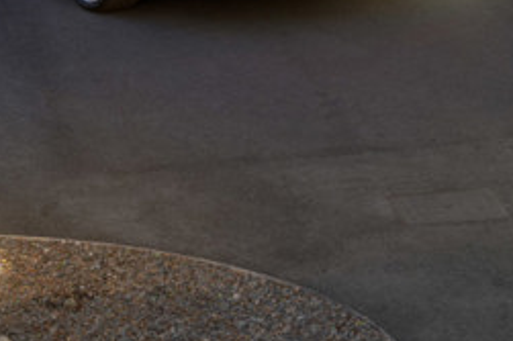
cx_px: 286
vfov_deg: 5.8
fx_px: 3346
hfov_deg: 8.8
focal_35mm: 235
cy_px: -79
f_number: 8
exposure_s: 20
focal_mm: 92
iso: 100
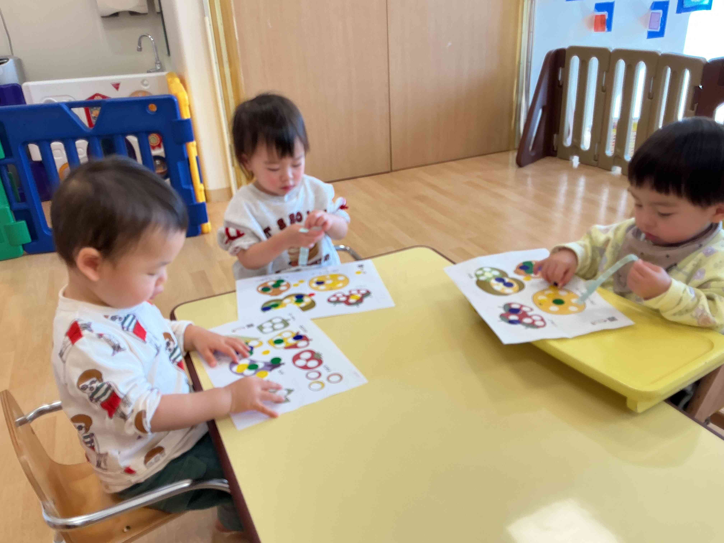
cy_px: 272
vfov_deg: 48.2
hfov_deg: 61.7
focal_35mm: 29
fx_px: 607
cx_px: 362
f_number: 1.8
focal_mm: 3
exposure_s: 1/100
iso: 20
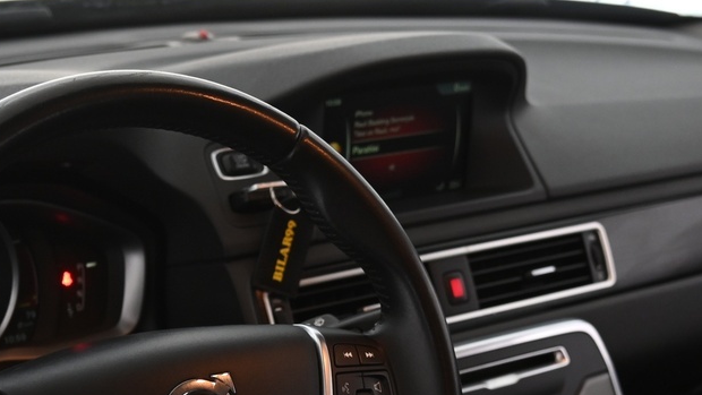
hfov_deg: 25.0
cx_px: 323
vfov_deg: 14.0
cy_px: 403
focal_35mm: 85
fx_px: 1582
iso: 1000
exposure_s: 1/15
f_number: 4
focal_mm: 31
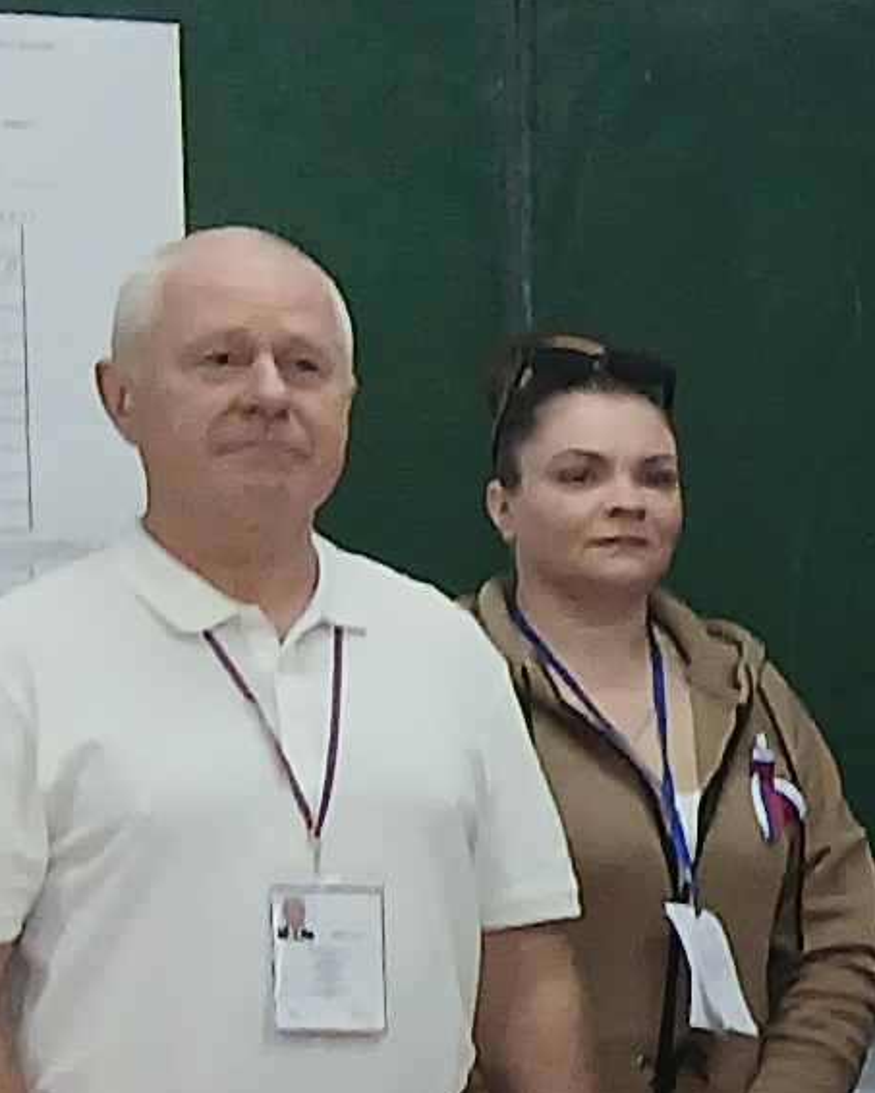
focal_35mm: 183
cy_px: 846
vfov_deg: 10.5
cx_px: 2561
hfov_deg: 7.5
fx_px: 5922
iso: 160
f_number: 1.8
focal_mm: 3.98
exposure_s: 1/50
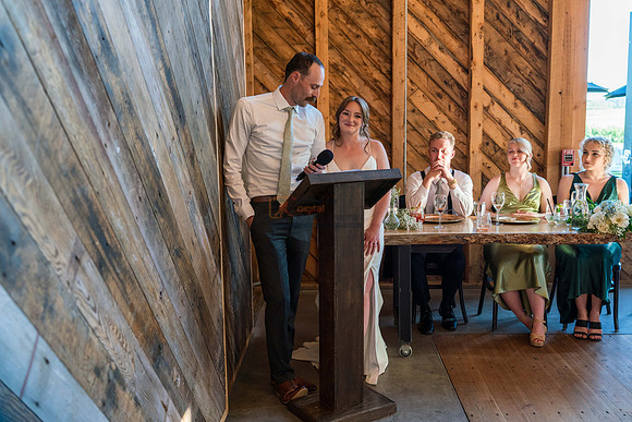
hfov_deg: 51.9
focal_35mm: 37
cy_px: 211
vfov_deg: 36.0
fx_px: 650
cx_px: 316
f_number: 3.5
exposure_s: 1/125
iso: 1000
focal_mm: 36
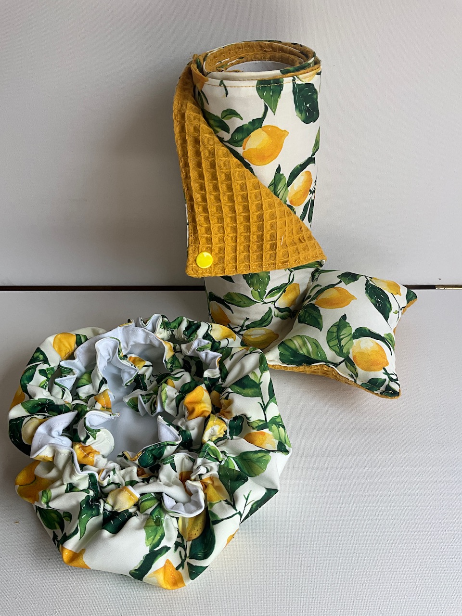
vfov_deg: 61.7
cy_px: 308
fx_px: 516
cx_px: 231
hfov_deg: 48.2
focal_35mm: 29
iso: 25
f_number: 1.8
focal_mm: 3
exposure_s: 1/428
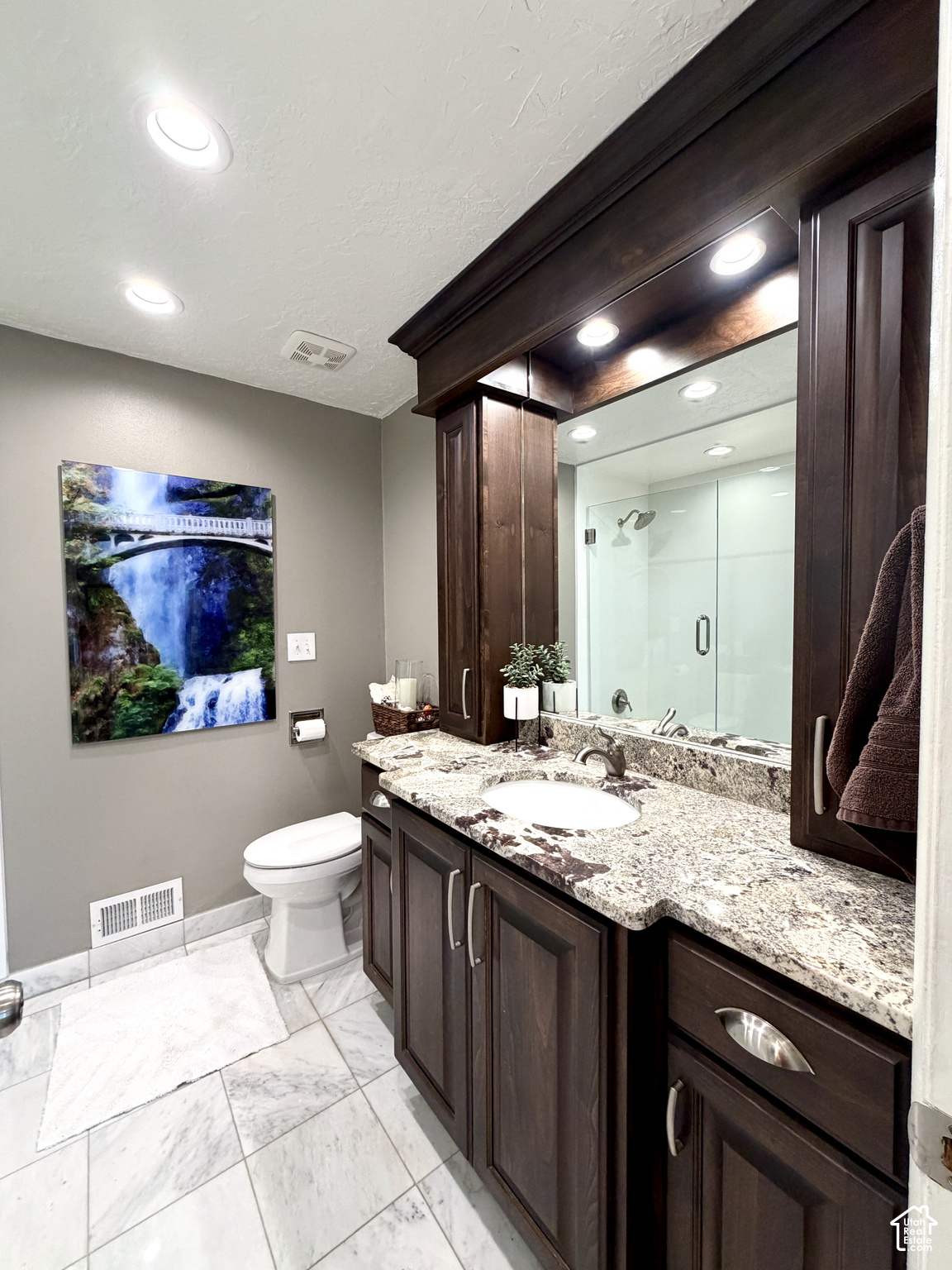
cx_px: 476
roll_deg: +0.2
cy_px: 635
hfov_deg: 85.7
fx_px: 513
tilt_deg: -1.7
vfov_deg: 102.1
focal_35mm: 14
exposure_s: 1/120
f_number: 2.2
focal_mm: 2.22
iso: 250
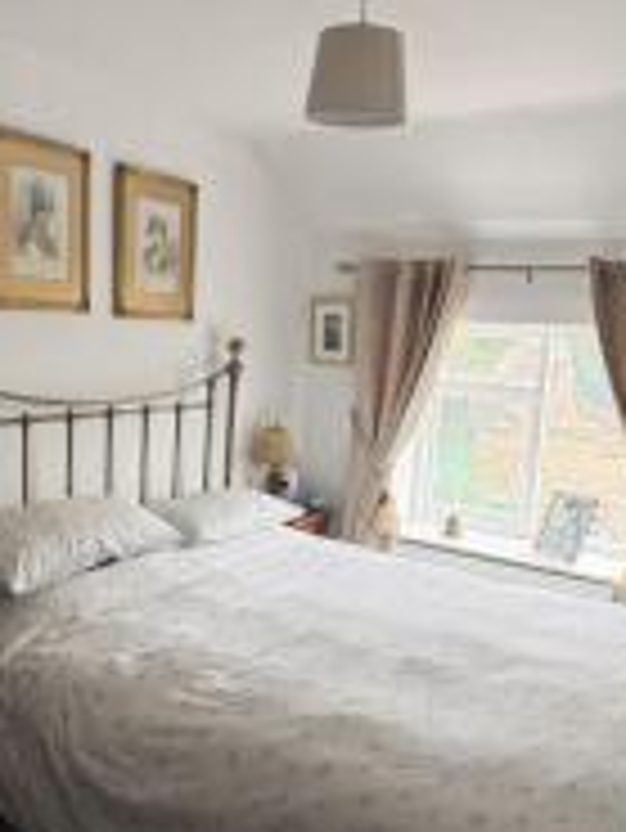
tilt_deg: -9.2
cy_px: 474
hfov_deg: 42.9
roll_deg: -2.9
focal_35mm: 33
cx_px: 270
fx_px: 795
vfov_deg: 55.1
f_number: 2.2
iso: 100
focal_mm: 2.22
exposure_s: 1/99
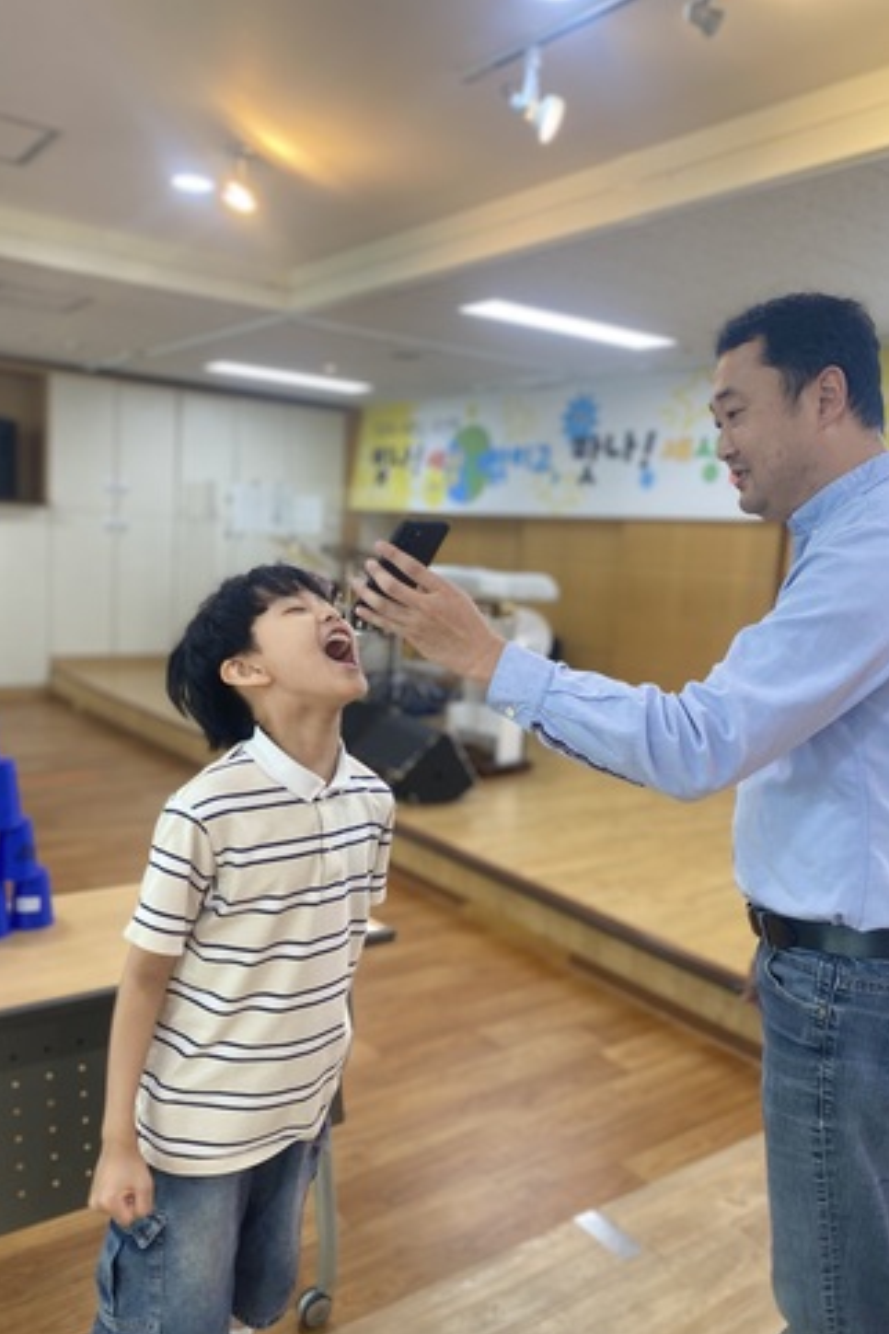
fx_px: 1037
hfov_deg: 46.4
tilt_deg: -7.0
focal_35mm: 28
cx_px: 451
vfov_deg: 65.5
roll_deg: +1.0
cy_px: 688
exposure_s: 1/60
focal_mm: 4.25
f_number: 1.8
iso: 80
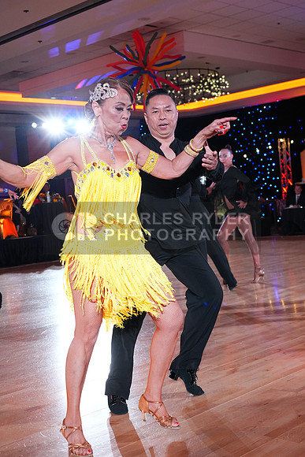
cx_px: 152
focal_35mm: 51
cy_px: 228
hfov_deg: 26.5
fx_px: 648
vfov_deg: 38.9
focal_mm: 51
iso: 5000
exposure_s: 1/400
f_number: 5.6
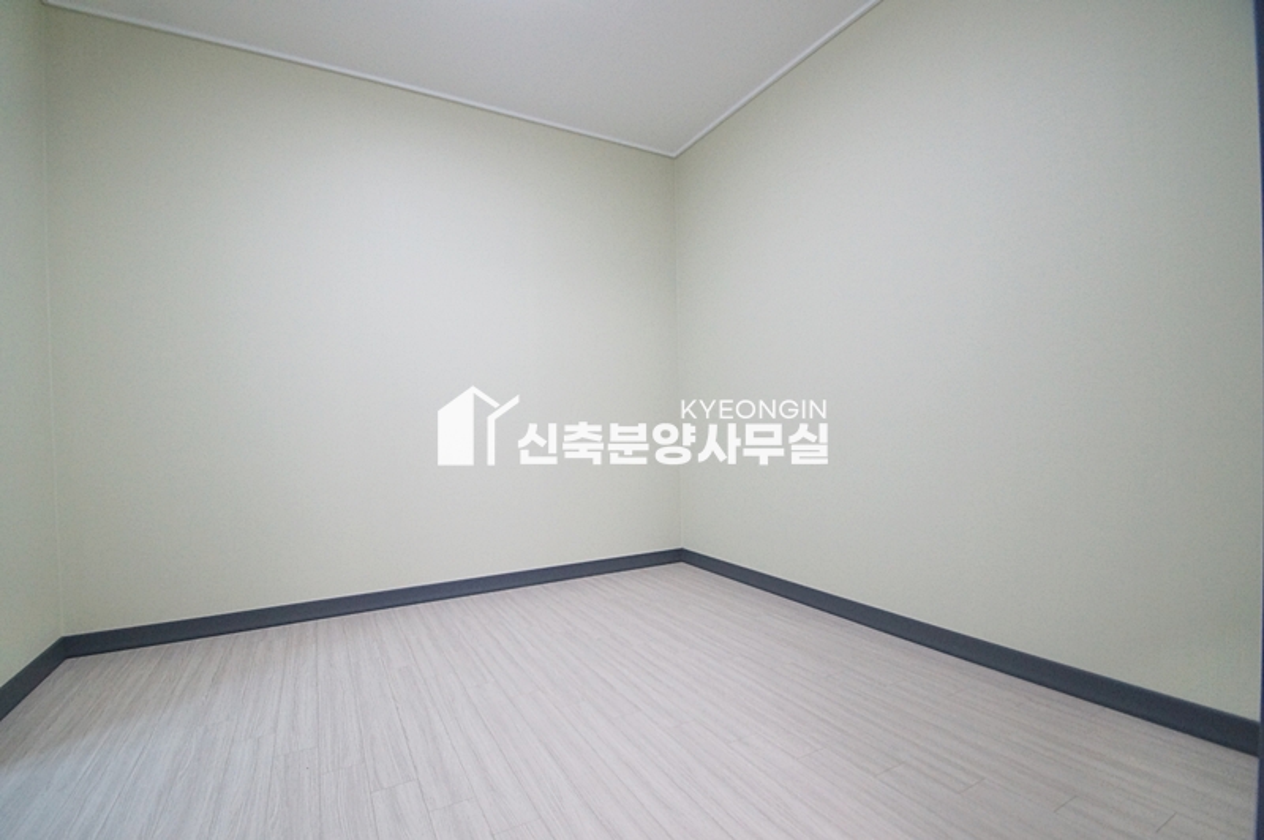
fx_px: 526
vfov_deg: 77.2
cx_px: 632
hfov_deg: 100.4
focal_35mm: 15
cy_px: 420
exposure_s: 1/125
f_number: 4
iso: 1600
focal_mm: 10
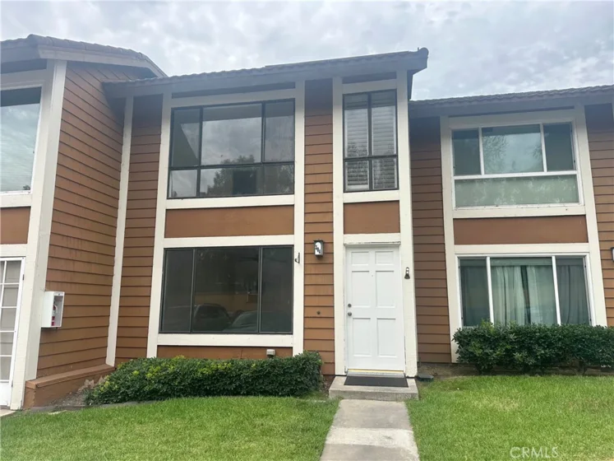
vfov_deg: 56.8
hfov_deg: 71.6
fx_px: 426
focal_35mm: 24
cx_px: 307
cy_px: 230
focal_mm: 6.86
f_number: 1.78
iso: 80
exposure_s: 1/3155
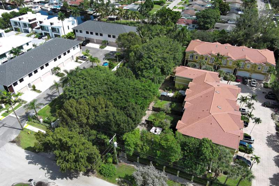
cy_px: 93
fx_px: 225
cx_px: 140
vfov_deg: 44.9
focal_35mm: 29
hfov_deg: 63.7
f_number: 2.8
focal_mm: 10.57
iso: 100
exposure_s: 1/1101
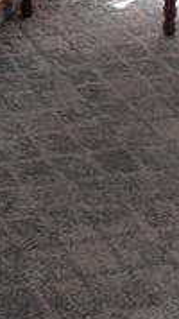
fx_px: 895
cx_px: 13
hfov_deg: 11.3
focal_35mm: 106
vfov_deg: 18.1
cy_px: -153
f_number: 1.8
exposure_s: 1/50
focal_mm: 4.75
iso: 296
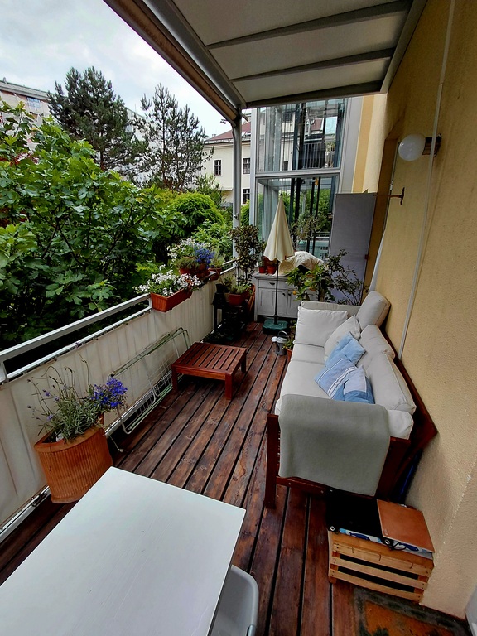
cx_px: 238
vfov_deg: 94.5
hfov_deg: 78.1
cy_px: 318
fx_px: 294
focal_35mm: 16
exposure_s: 1/263
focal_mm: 1.64
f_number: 2.2
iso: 40
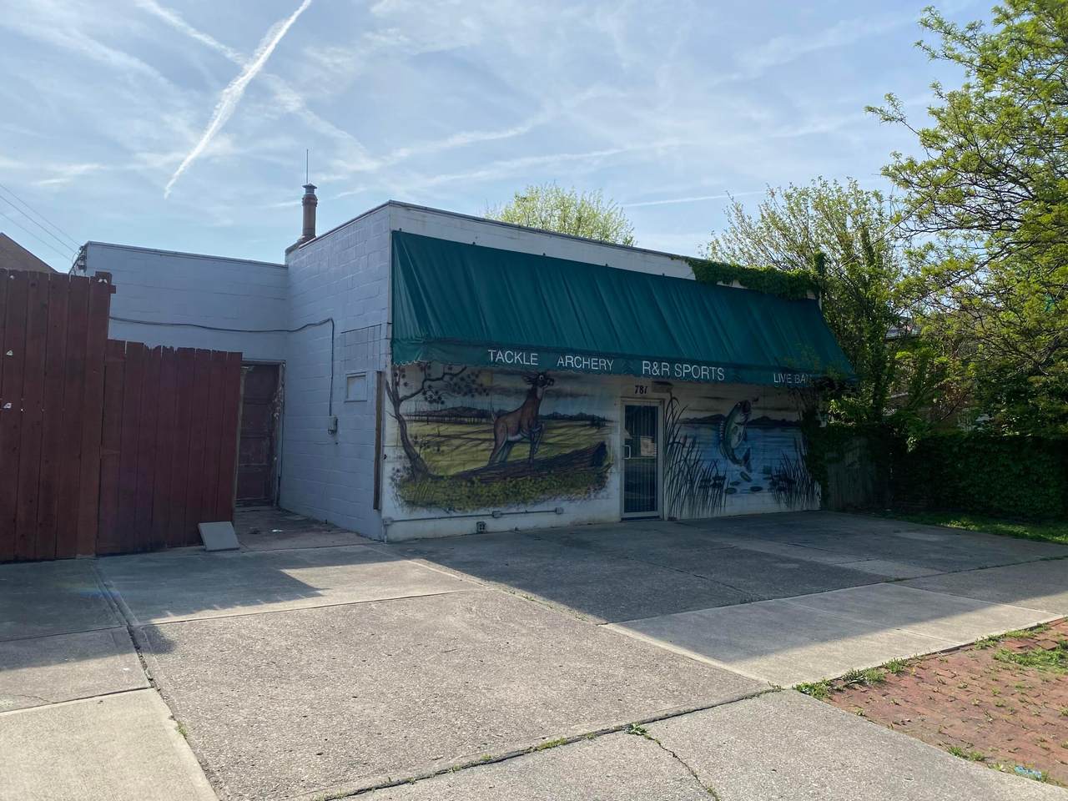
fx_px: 802
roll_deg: -1.1
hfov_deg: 67.3
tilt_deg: +2.3
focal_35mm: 26
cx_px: 534
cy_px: 400
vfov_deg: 53.1
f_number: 1.8
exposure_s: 1/4274
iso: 32
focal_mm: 4.25
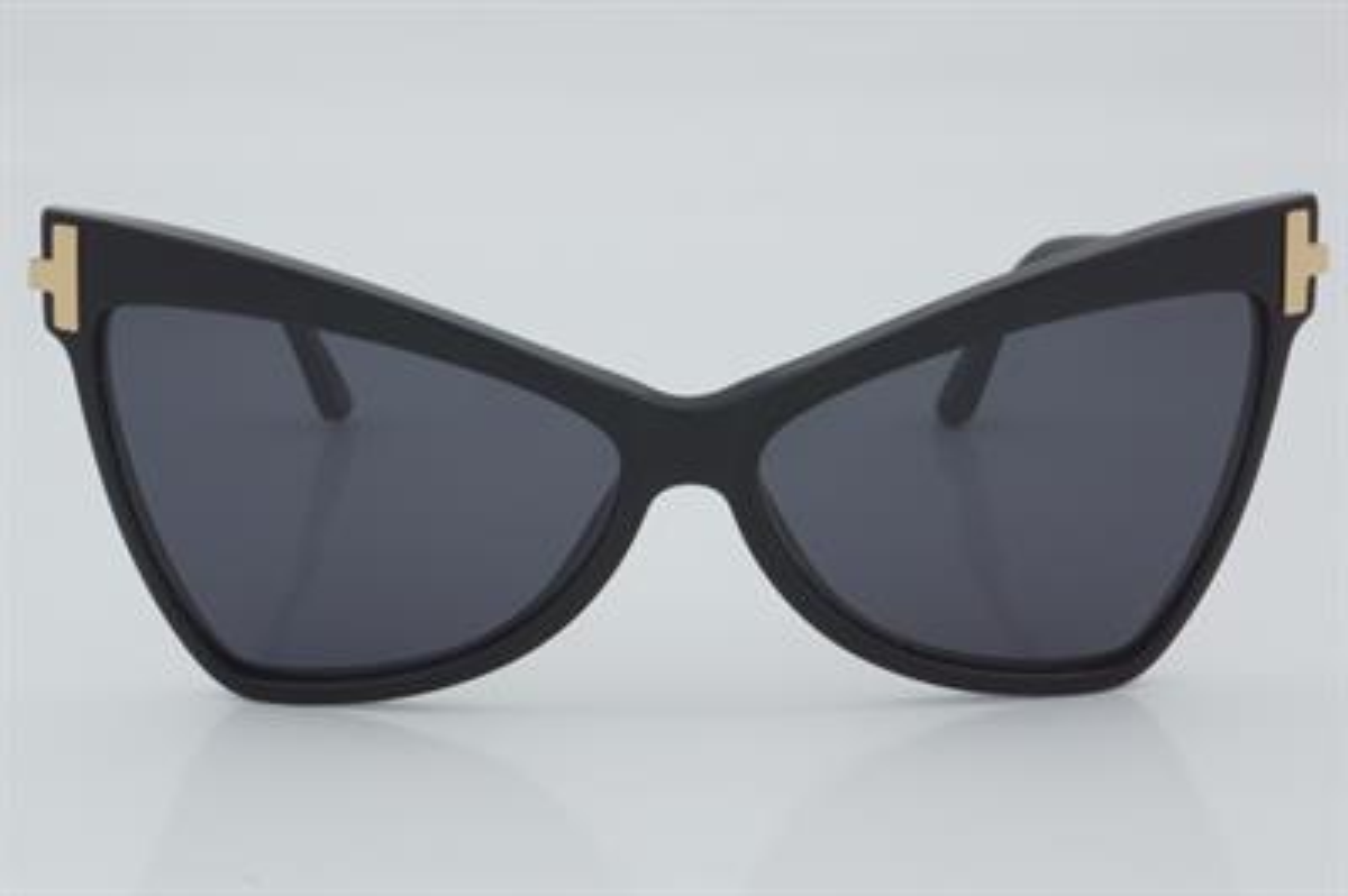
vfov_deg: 16.5
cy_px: 448
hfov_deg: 24.6
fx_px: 3087
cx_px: 674
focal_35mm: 82
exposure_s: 1/4
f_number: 32
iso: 100
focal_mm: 55
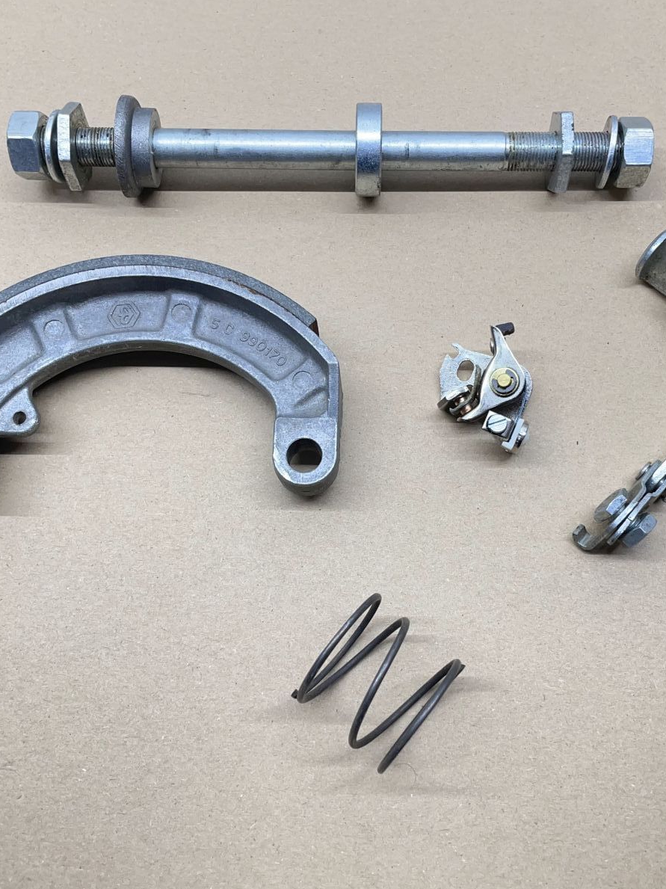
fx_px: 898
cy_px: 446
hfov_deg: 40.7
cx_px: 351
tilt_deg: -72.5
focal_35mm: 35
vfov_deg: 52.6
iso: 64
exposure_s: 1/100
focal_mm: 4.2
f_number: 1.6
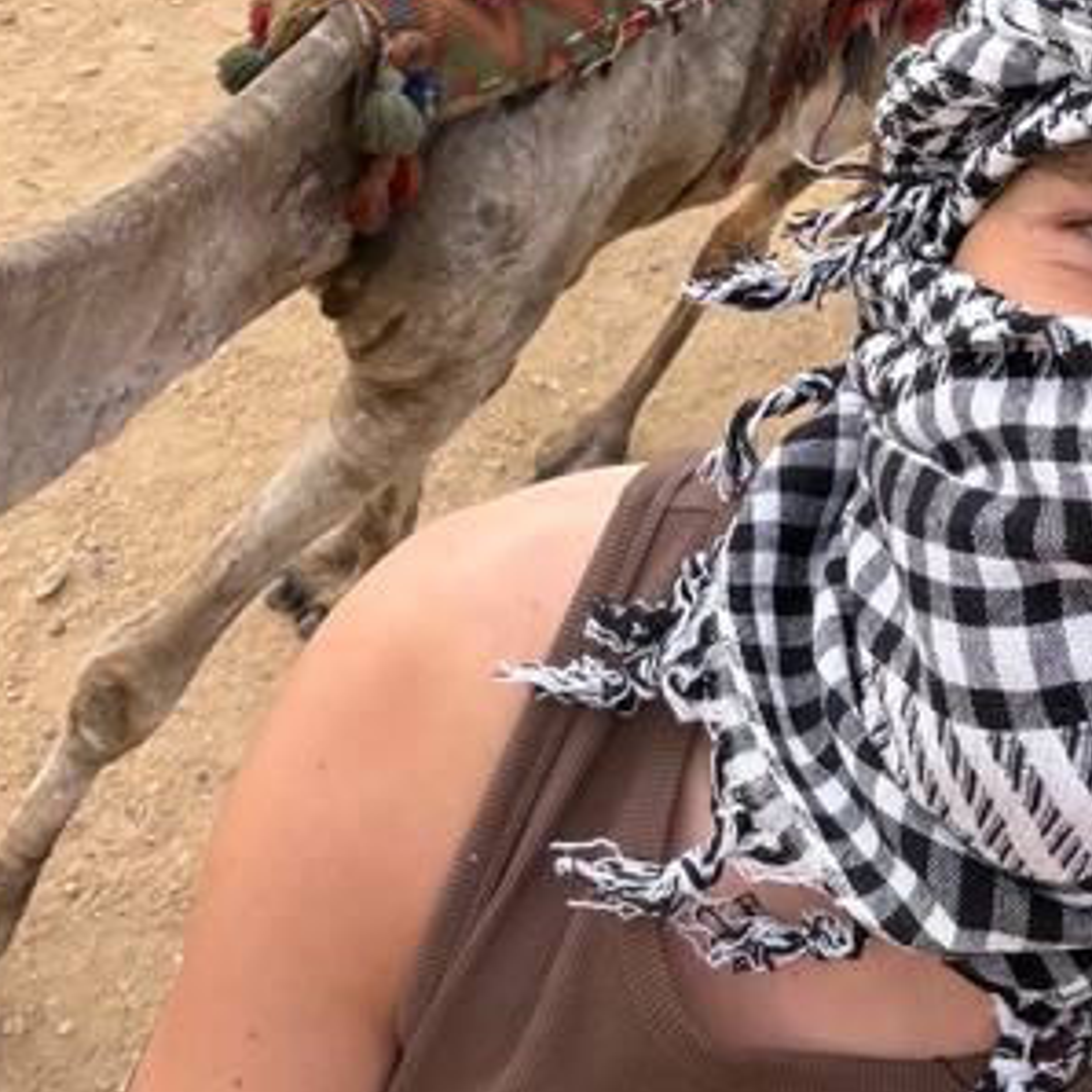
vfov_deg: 28.3
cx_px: 828
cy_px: 7
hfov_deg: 29.5
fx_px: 2034
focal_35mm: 57
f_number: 1.9
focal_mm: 2.71
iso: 25
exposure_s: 1/796
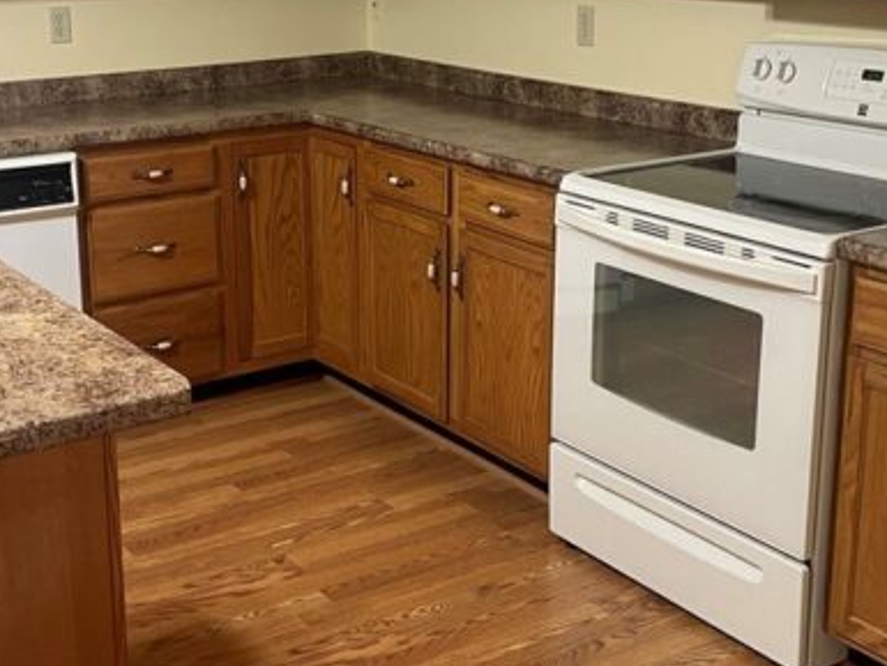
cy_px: 224
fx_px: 1384
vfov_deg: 26.9
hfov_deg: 35.4
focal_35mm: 54
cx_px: 357
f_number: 1.6
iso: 200
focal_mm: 4.2
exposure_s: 1/60
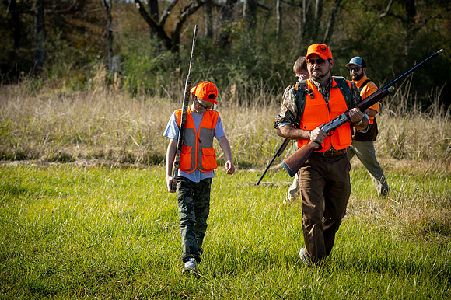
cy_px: 150
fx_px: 1452
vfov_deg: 11.8
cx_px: 226
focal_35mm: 116
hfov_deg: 17.7
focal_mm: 116
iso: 100
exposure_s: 1/250
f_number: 5.6
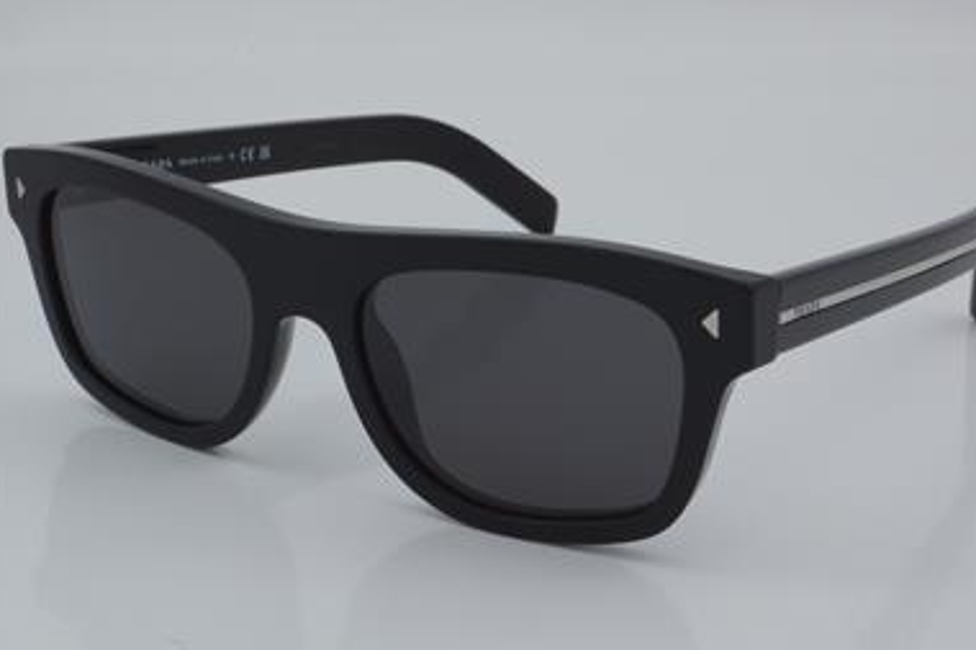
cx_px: 501
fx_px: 2141
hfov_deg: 25.7
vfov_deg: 17.3
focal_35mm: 79
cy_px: 313
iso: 100
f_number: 32
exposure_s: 1/4
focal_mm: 50
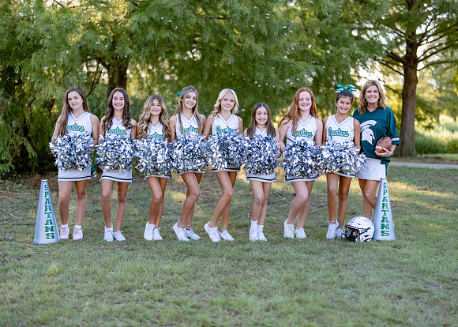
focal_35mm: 53
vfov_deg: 26.5
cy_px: 164
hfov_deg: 36.5
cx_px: 229
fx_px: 695
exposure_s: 1/1000
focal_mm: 50
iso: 100
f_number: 1.2
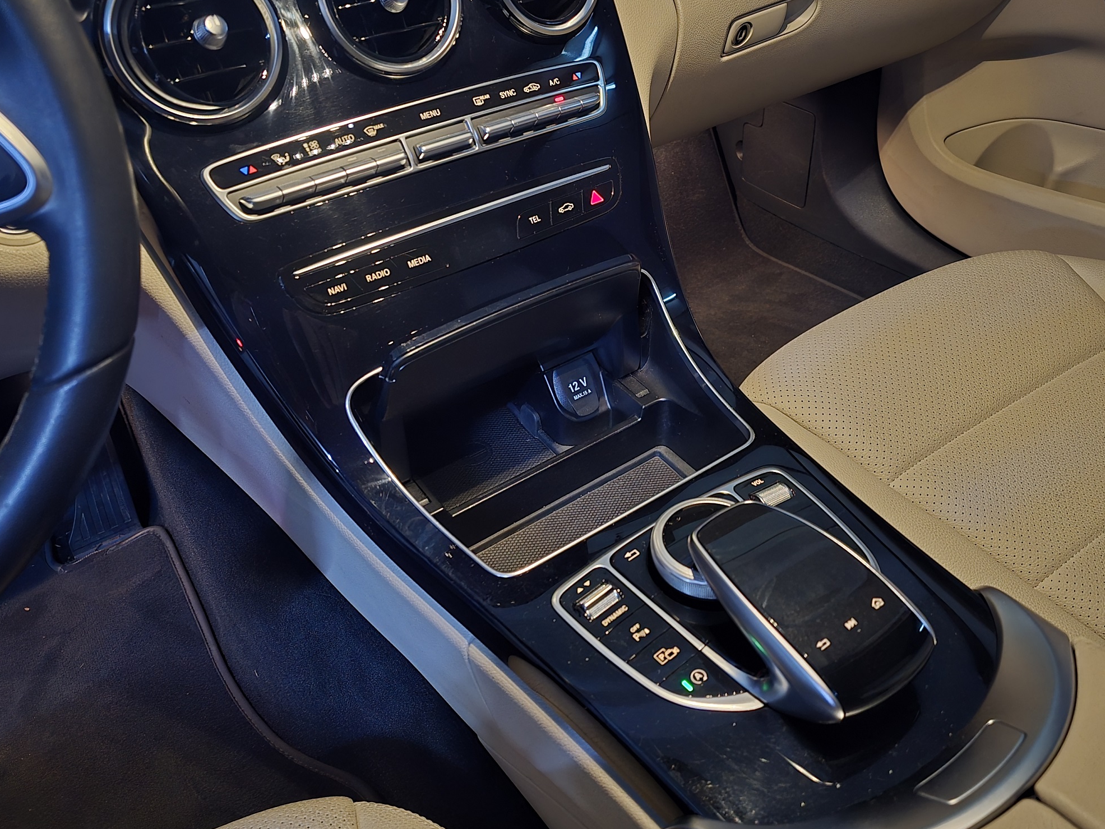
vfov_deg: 49.7
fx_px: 894
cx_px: 594
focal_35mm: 28
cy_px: 375
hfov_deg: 63.4
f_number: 1.7
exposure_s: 1/20
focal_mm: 6.3
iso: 2500
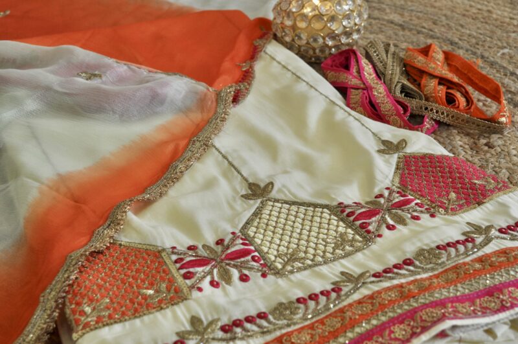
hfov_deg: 41.2
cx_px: 259
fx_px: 690
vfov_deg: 28.0
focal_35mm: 48
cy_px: 172
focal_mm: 32
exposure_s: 1/60
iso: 220
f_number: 8
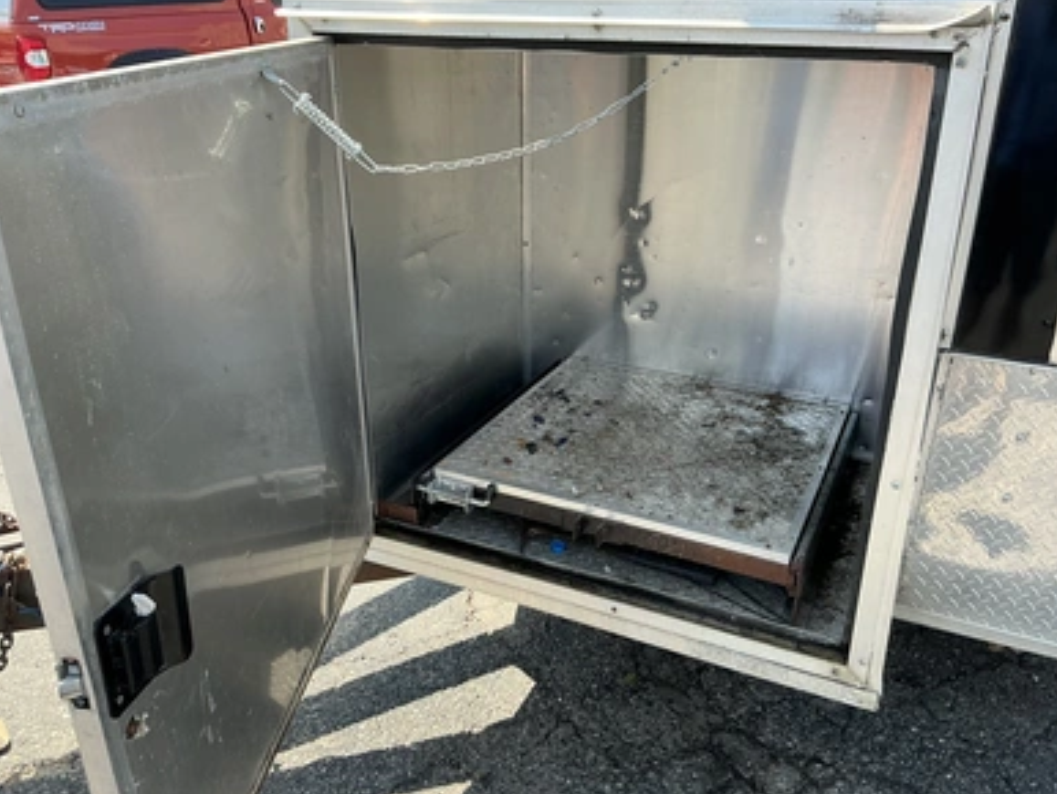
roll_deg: -1.8
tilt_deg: -23.0
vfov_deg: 48.3
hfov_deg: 61.6
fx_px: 886
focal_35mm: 29
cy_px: 405
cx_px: 528
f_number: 1.8
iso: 25
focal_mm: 3
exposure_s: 1/346
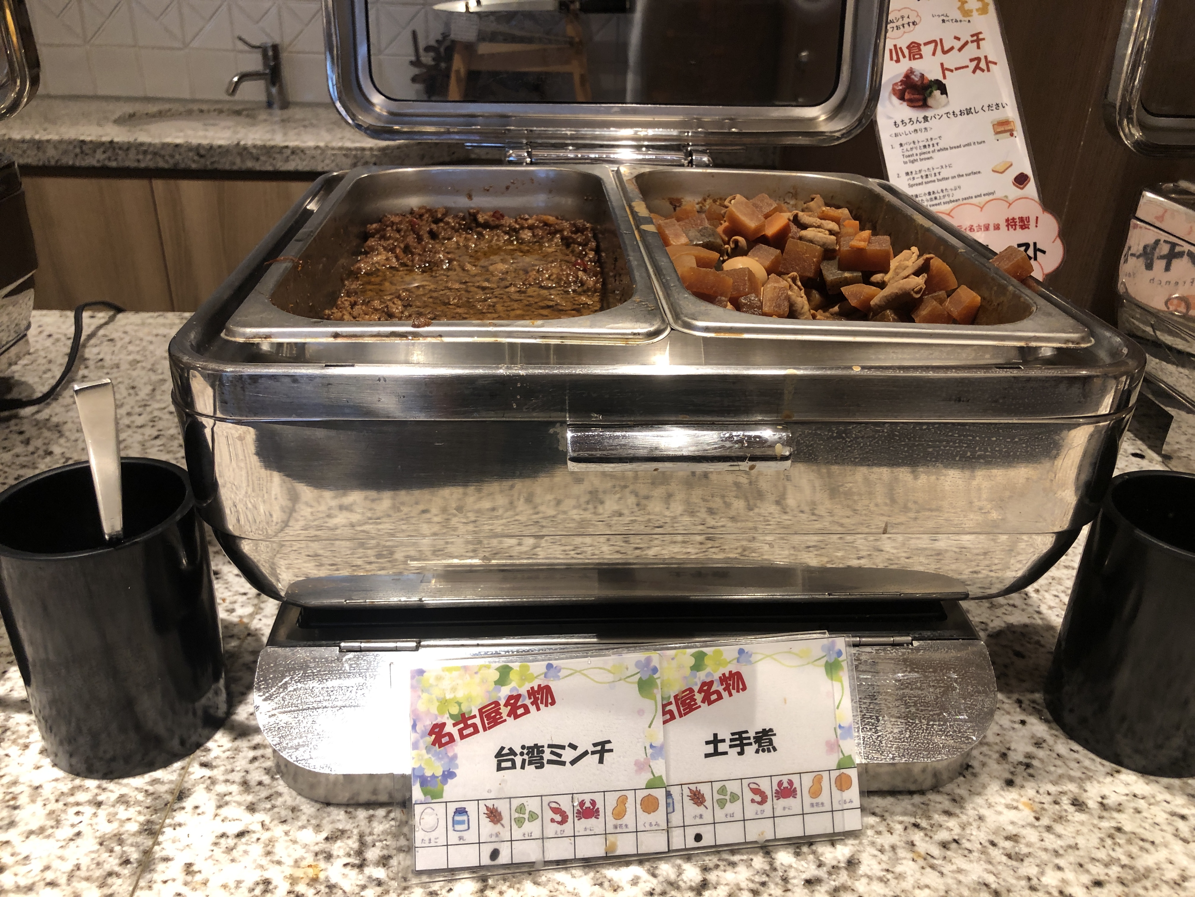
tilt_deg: -28.1
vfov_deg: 49.7
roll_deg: -1.9
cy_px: 448
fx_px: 967
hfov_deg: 63.4
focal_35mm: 28
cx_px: 598
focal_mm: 3.99
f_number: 1.8
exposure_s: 1/20
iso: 40
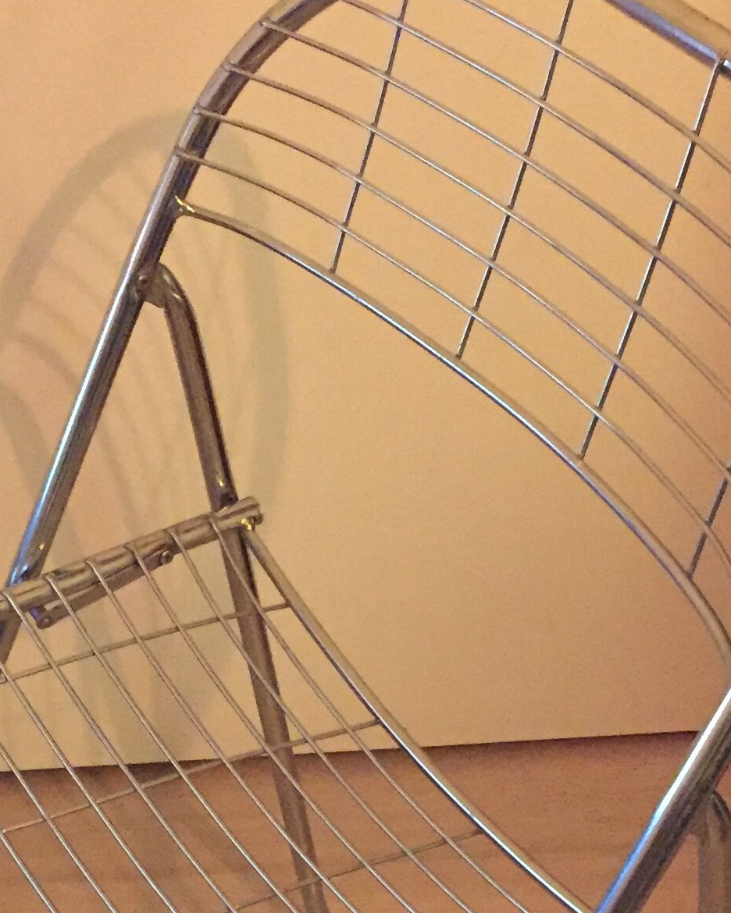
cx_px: 277
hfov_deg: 19.4
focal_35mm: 79
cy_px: 784
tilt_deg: -43.1
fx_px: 2136
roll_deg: -0.7
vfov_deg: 23.6
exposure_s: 1/17
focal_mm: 4.15
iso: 500
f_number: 2.2
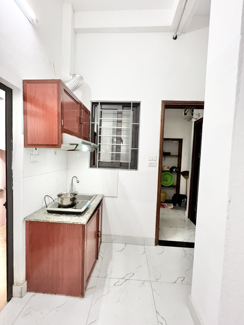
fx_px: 122
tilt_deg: -2.3
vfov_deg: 106.2
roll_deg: -2.1
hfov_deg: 89.9
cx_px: 122
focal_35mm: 13
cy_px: 162
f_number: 1.8
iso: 250
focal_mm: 1.57
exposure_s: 1/50
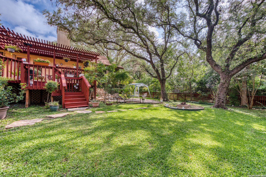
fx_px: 103
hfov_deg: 104.3
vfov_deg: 81.1
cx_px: 133
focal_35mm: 14
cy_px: 88
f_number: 8
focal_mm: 14
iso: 100
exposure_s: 1/100
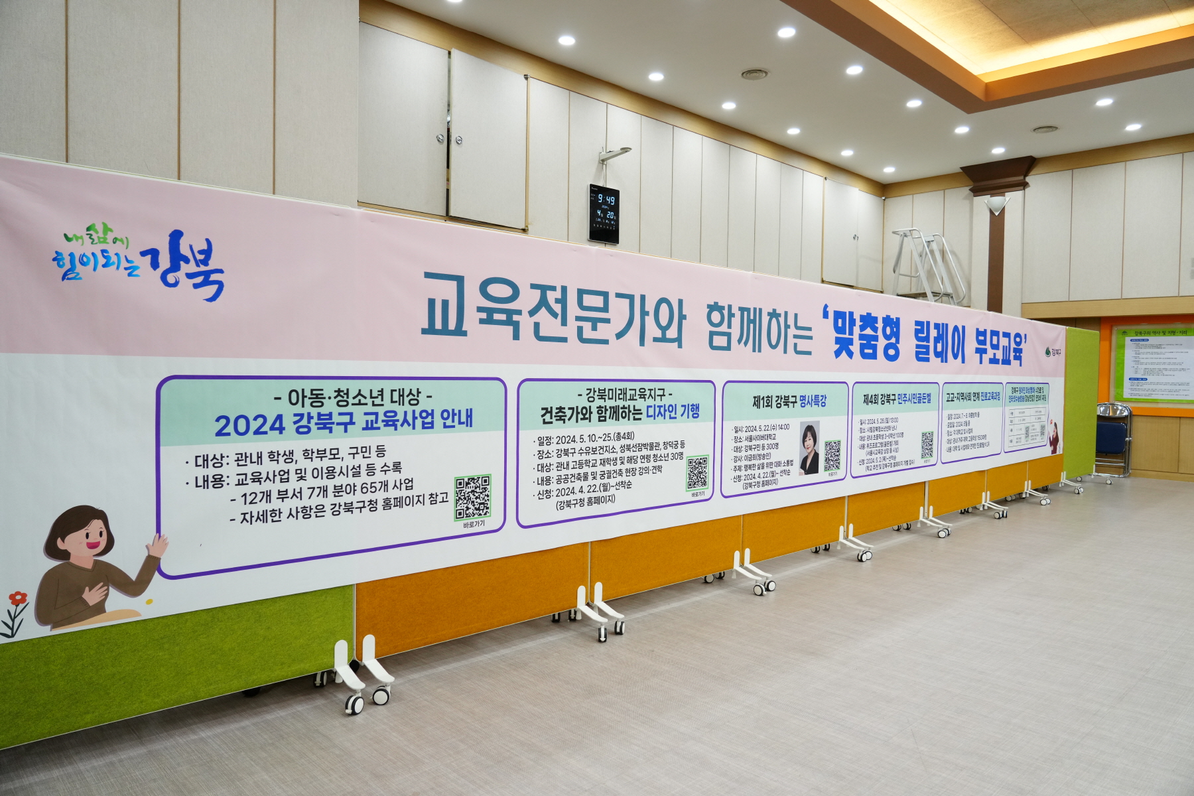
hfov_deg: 73.7
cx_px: 597
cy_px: 398
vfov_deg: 53.1
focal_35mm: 24
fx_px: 796
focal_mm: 24
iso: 1600
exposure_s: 1/200
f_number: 4
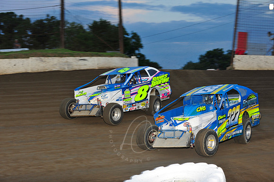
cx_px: 137
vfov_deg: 15.9
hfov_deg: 23.7
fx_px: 654
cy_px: 91
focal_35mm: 86
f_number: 6.3
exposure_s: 1/320
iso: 640
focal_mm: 86
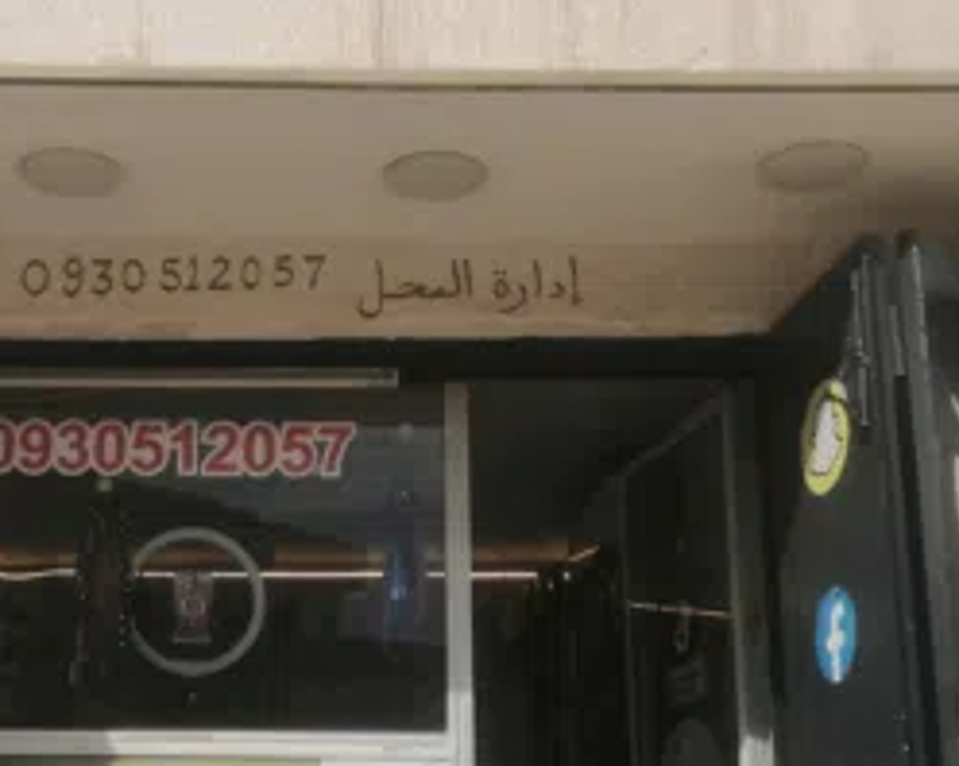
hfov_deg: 27.6
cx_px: 259
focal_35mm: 68
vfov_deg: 22.3
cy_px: 538
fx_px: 1929
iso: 50
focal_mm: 3.96
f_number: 1.8
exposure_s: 1/1984
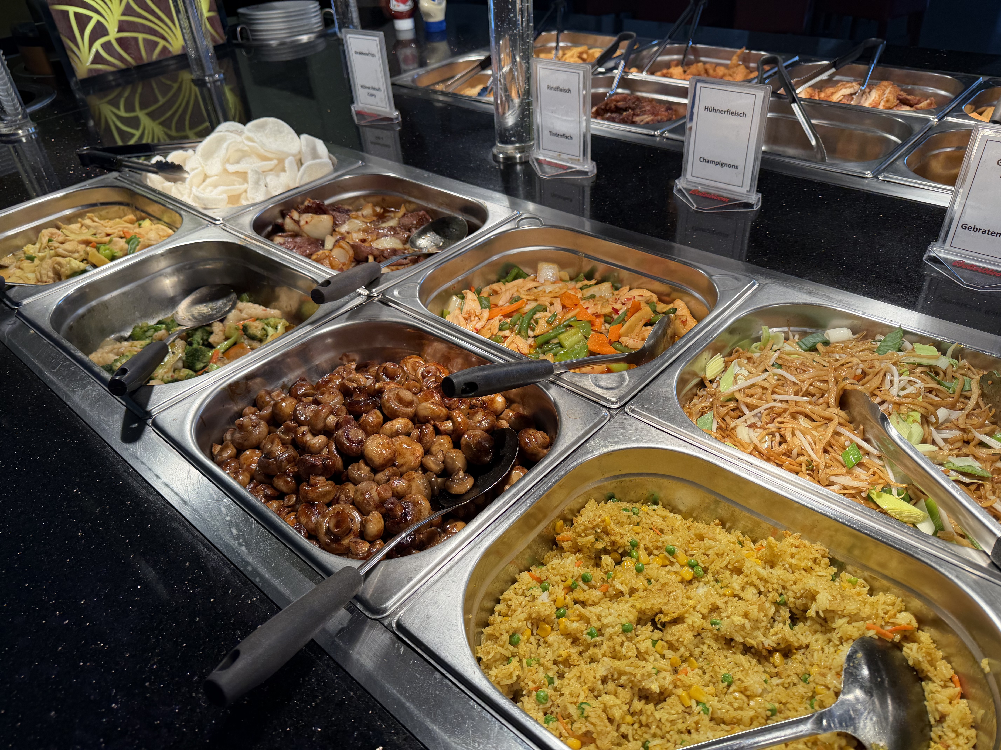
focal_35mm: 24
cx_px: 500
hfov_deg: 71.6
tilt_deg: -35.5
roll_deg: +5.2
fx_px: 694
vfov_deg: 56.8
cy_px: 375
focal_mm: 6.76
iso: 64
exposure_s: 1/222
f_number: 1.78
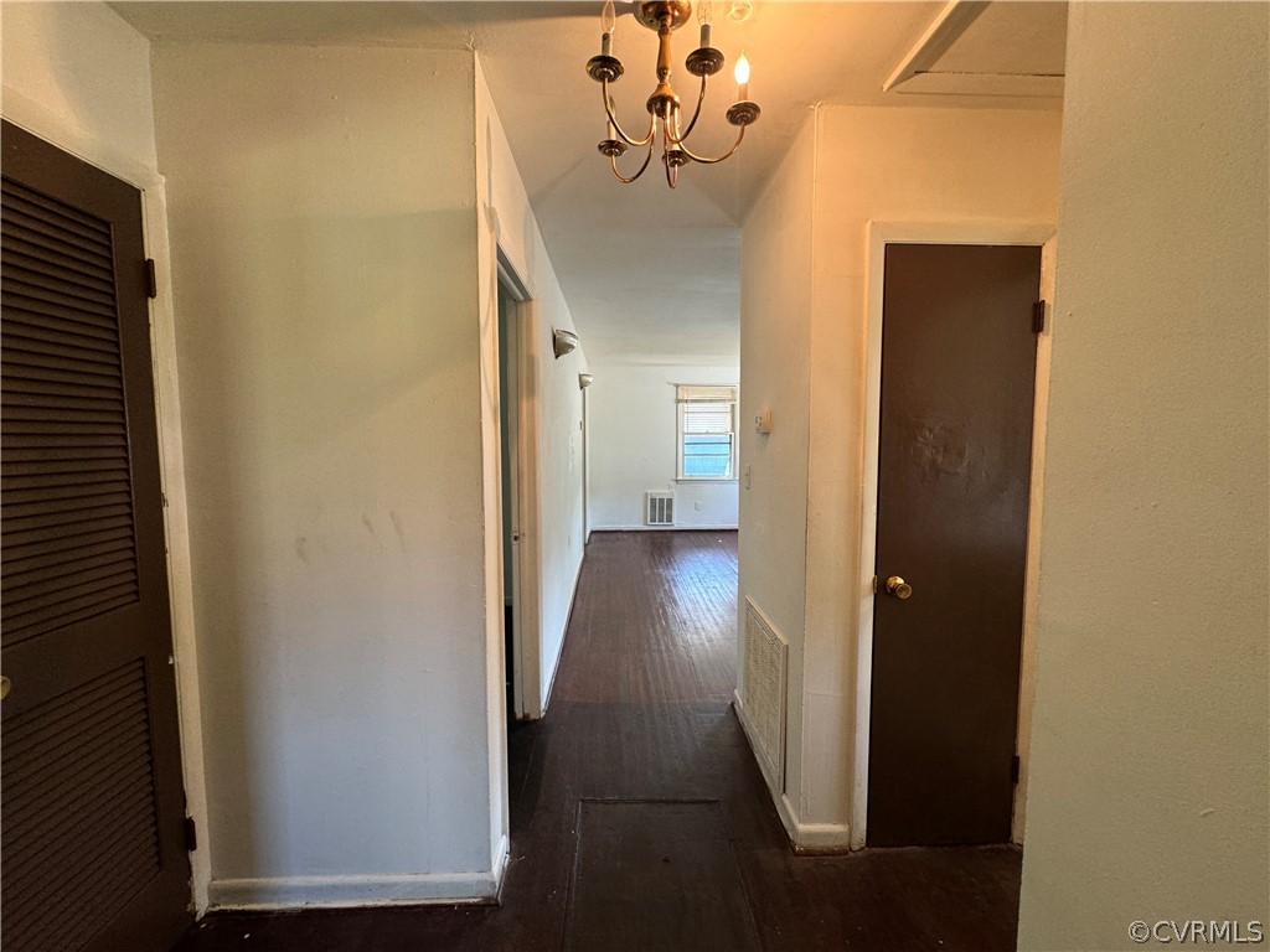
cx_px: 635
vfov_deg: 85.7
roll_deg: +0.0
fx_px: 514
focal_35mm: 14
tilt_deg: -5.0
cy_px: 476
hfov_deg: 102.1
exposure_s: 1/60
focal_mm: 2.22
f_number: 2.2
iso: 160
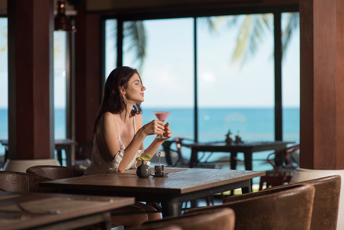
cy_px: 115
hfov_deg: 23.9
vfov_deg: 16.1
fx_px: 812
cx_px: 172
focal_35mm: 85
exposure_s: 1/2000
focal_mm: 85
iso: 125
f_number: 2
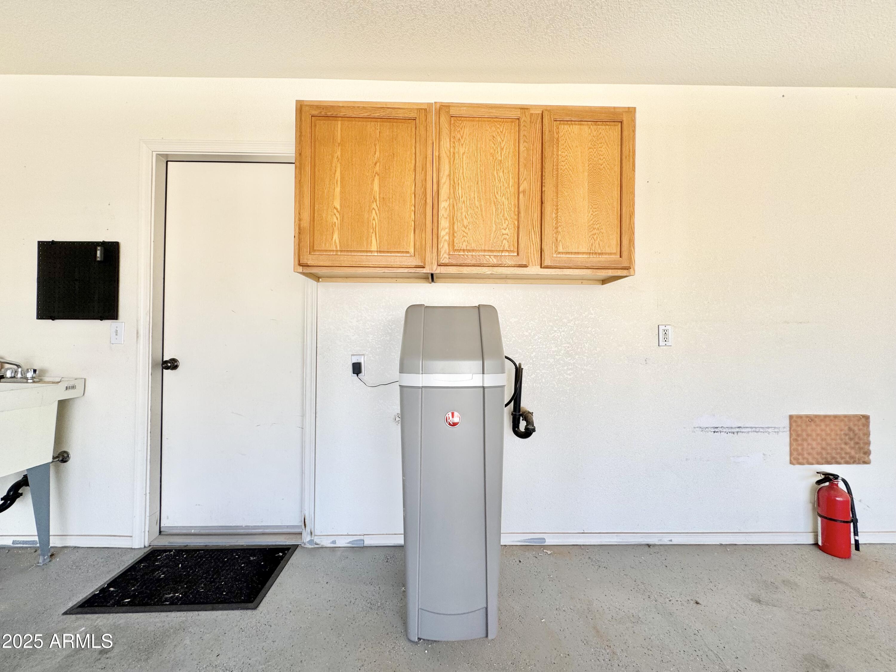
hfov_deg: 102.1
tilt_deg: +1.1
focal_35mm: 14
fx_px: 362
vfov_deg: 85.7
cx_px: 448
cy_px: 336
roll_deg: -0.4
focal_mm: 2.22
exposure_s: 1/122
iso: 40
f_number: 2.2
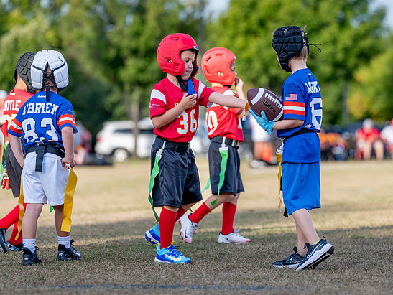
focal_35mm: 207
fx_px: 2352
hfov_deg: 9.6
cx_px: 207
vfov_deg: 7.2
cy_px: 132
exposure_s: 1/3200
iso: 250
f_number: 2.8
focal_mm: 142
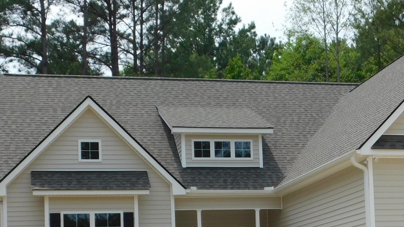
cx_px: 310
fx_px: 900
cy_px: 228
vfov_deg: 14.2
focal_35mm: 84
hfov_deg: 25.0
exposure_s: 1/1250
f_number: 3.5
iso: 125
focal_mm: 6.3
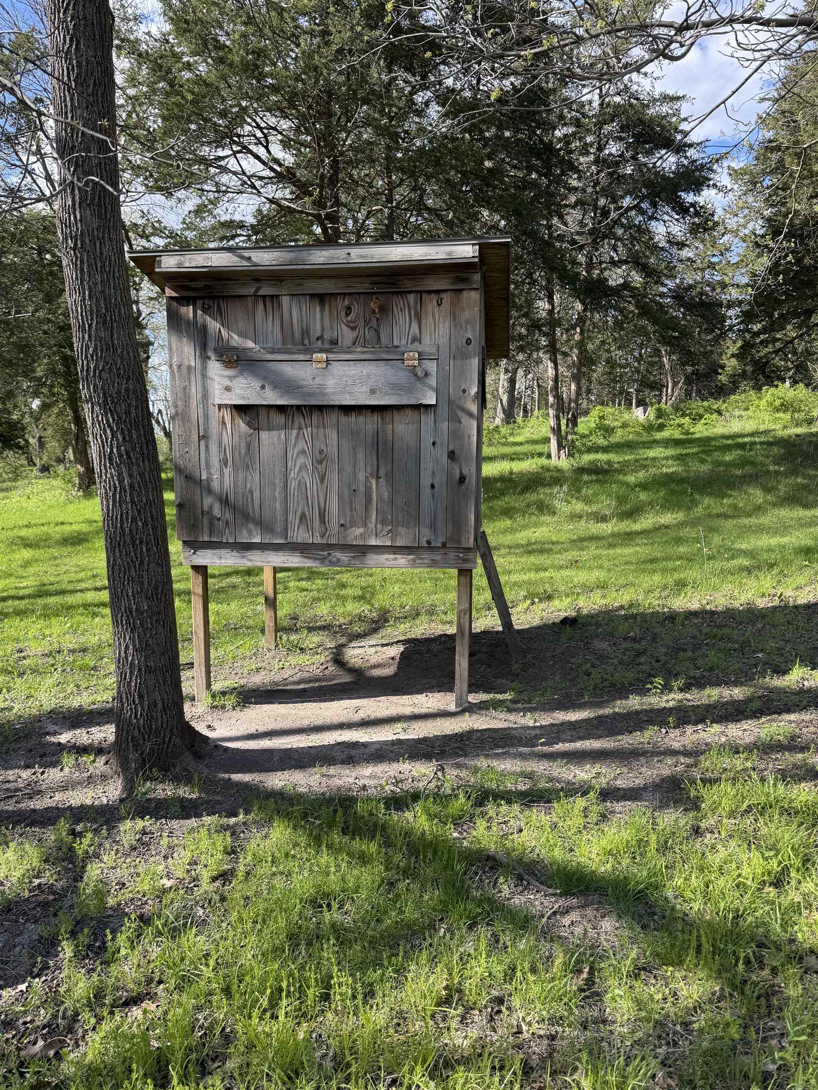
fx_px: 756
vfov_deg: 71.6
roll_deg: +0.7
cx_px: 409
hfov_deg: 56.8
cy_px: 545
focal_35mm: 24
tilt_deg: -5.2
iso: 80
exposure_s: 1/888
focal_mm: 6.76
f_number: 1.78
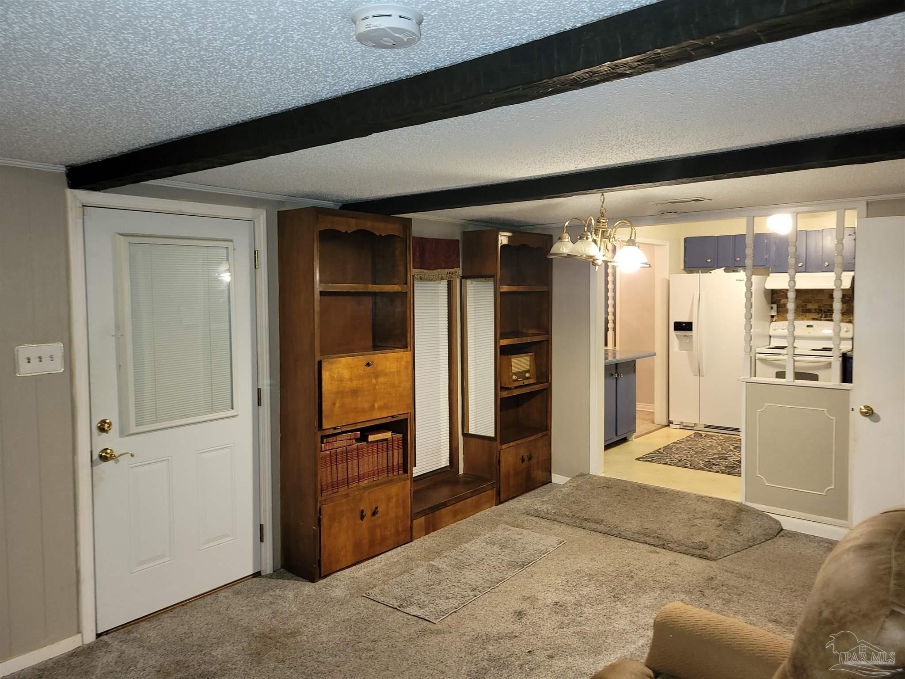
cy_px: 340
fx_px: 680
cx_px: 452
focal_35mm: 26
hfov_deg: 67.3
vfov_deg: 53.1
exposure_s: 1/9.99
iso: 125
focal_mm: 5.4
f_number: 1.8
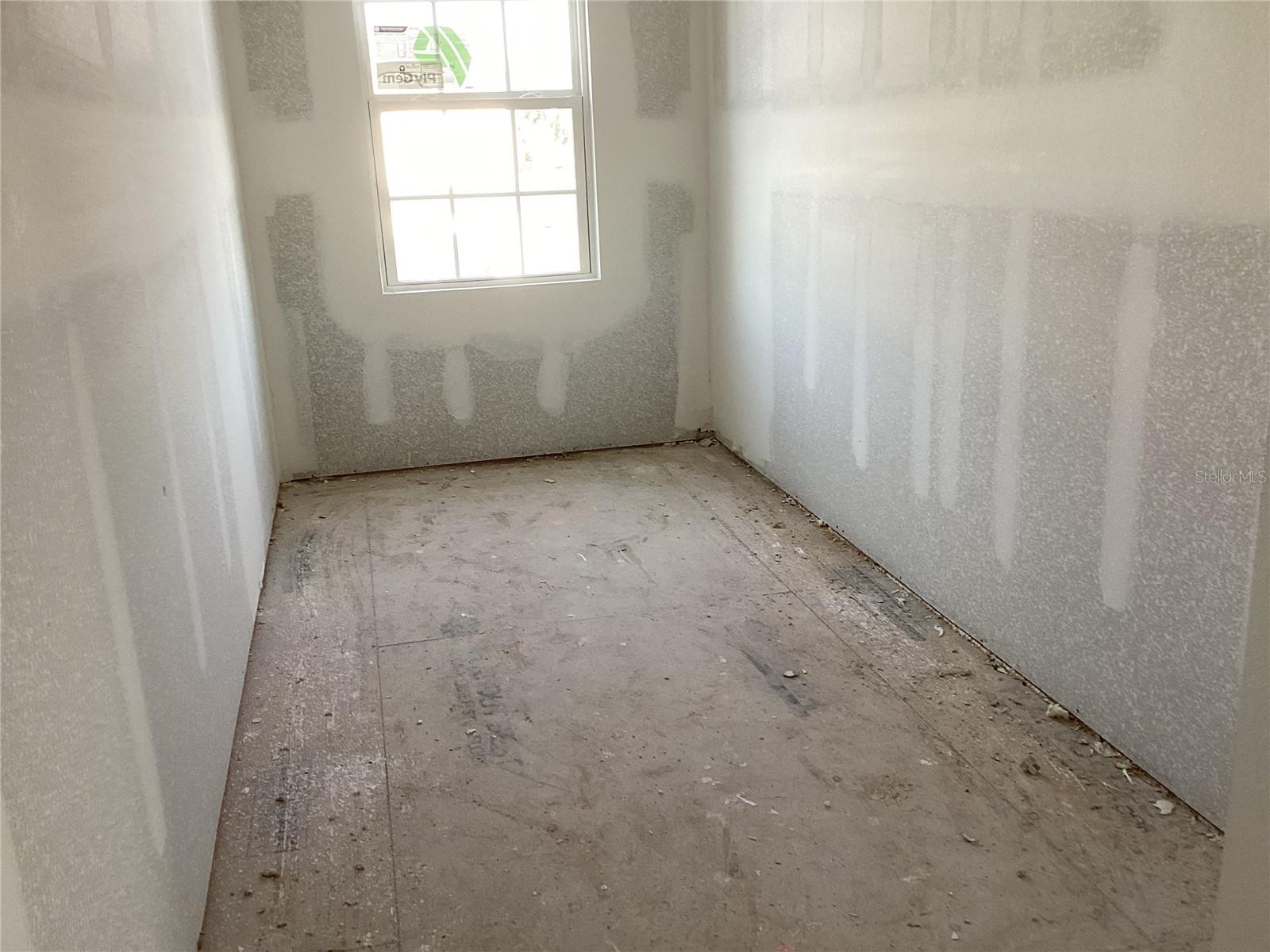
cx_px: 635
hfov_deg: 58.4
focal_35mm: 31
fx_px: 1137
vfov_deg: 45.4
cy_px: 476
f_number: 2.4
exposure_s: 1/120
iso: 80
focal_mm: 3.3
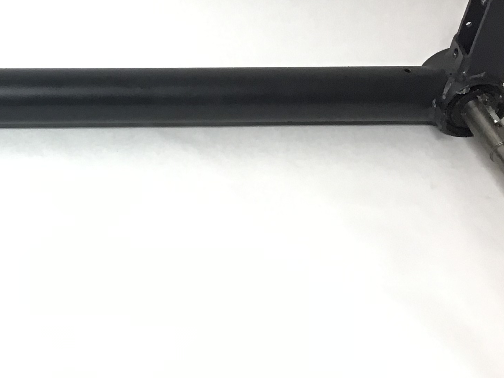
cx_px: -15
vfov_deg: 20.9
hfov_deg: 26.1
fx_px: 1019
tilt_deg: -36.5
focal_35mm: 70
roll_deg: -1.4
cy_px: 117
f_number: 2.4
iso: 50
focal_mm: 3.3
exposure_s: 1/33
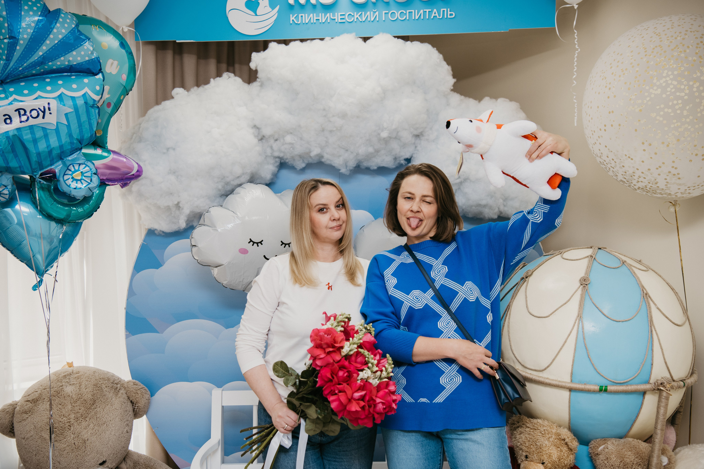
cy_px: 234
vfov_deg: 31.9
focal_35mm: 42
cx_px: 352
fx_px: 821
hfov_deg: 46.4
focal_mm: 42
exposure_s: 1/160
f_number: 4
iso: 160
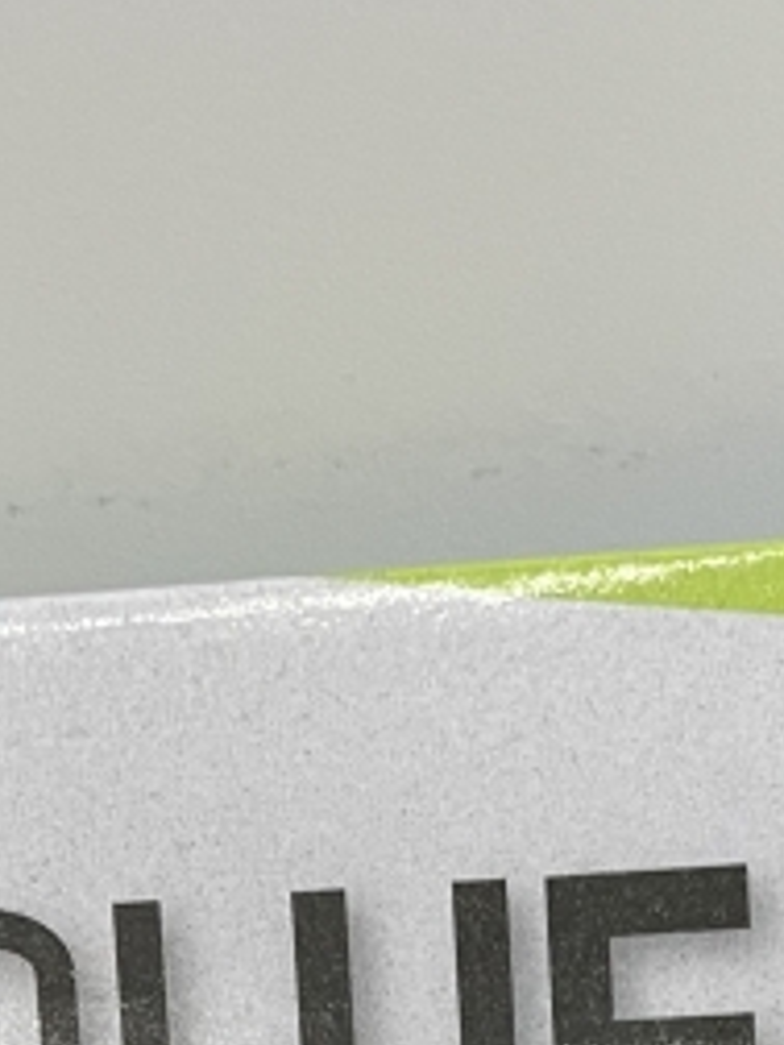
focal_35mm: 103
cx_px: 792
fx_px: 3110
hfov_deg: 14.1
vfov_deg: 15.8
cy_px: 1970
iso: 80
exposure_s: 1/50
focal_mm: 4.2
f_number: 1.6
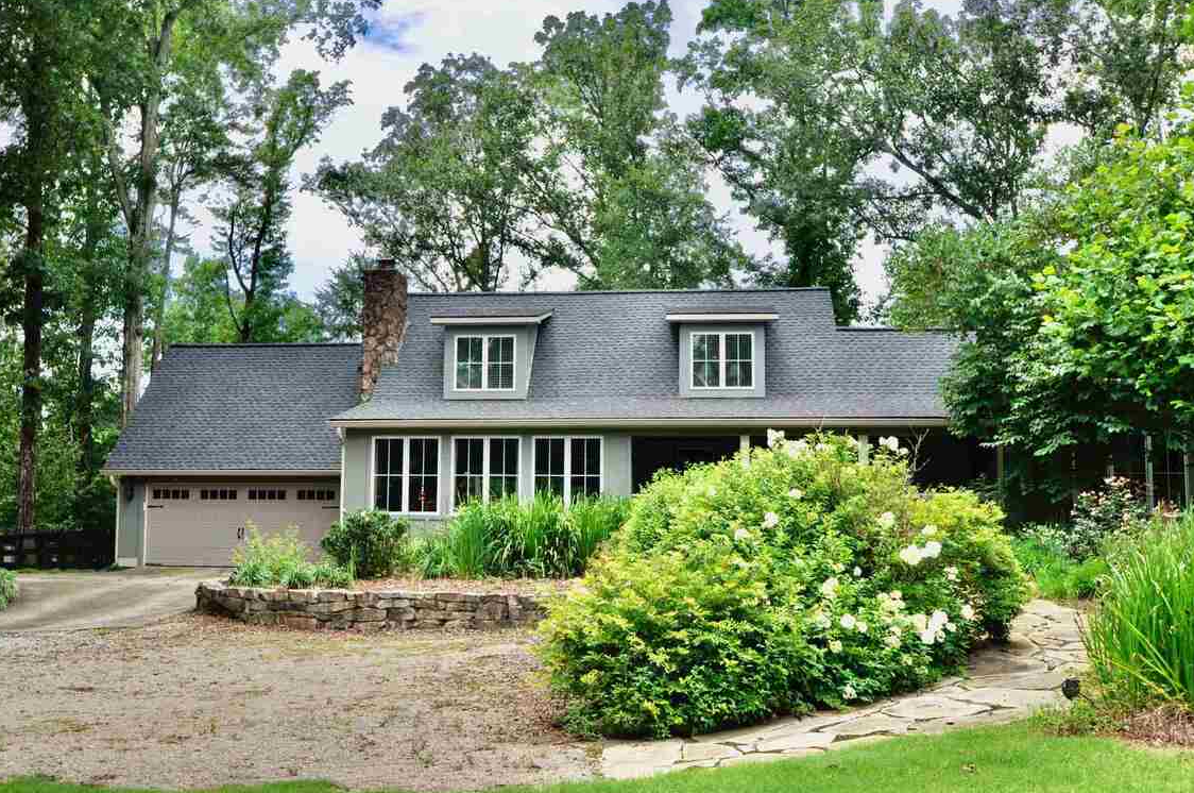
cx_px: 551
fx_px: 1358
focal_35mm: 41
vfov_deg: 32.5
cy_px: 420
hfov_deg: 47.4
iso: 200
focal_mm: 24
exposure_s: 1/250
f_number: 8
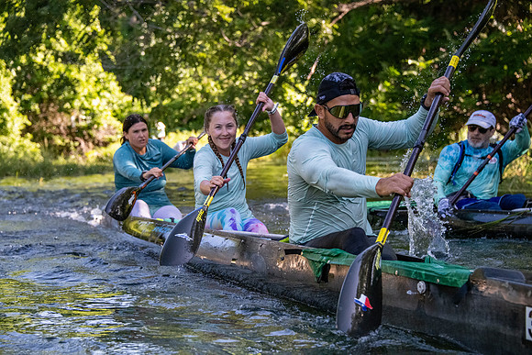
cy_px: 178
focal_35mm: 85
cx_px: 266
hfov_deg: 23.9
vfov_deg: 16.1
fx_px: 1256
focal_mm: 85
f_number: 5
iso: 5600
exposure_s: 1/3200
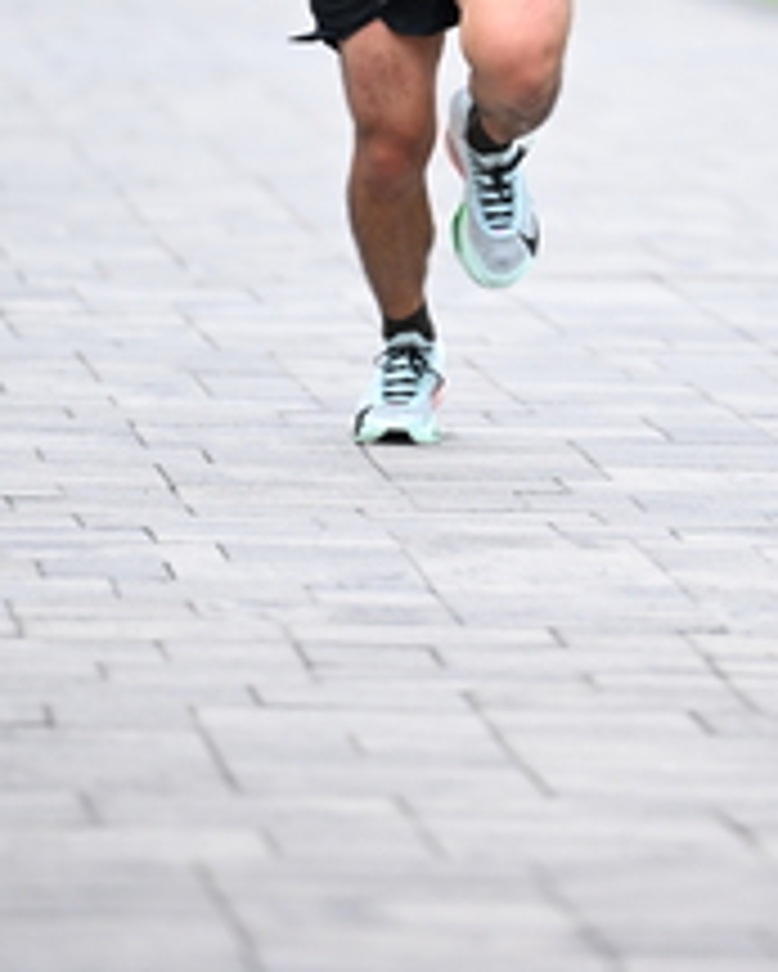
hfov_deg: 3.2
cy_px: 122
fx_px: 13719
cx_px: 609
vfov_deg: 4.1
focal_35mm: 477
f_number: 2.8
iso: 1250
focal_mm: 200
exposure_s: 1/1250
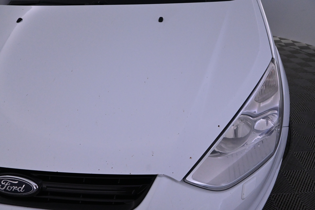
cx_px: 158
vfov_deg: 53.1
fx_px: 210
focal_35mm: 24
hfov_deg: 73.7
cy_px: 105
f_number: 6.3
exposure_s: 1/160
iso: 3200
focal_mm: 16
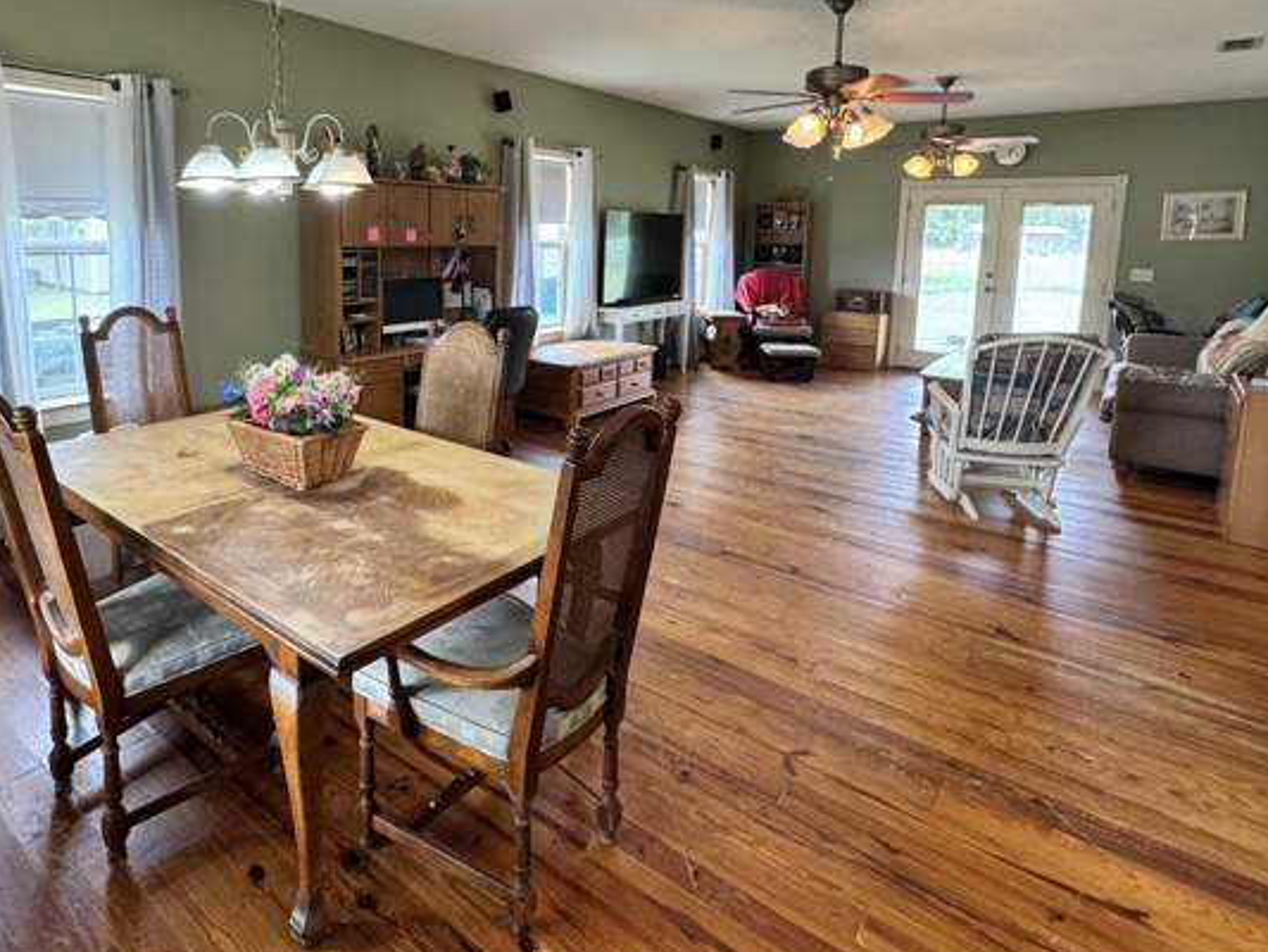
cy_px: 326
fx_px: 769
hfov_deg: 78.3
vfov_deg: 62.1
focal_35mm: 21
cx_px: 528
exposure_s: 1/120
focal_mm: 2.22
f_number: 2.2
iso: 320
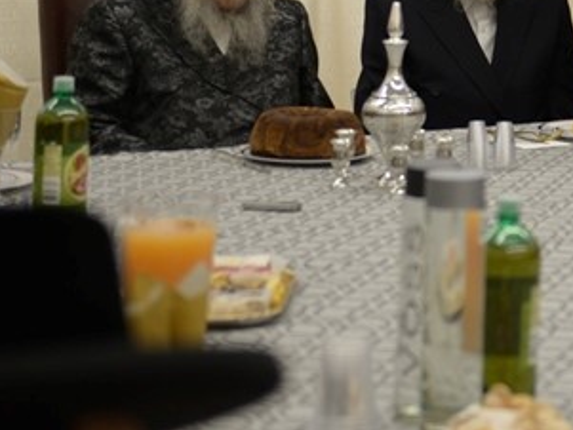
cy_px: -195
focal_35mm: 157
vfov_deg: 9.2
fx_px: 2600
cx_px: 716
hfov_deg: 12.2
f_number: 2.8
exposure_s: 1/125
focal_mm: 48
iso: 320
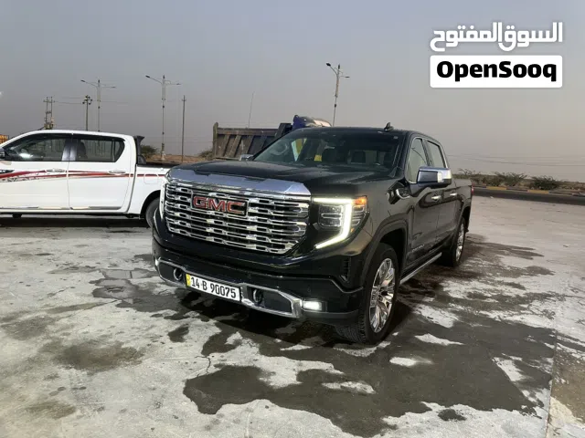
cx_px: 292
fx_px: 406
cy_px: 219
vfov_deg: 56.8
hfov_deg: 71.6
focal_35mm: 24
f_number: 1.78
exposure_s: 1/38
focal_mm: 6.86
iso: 640
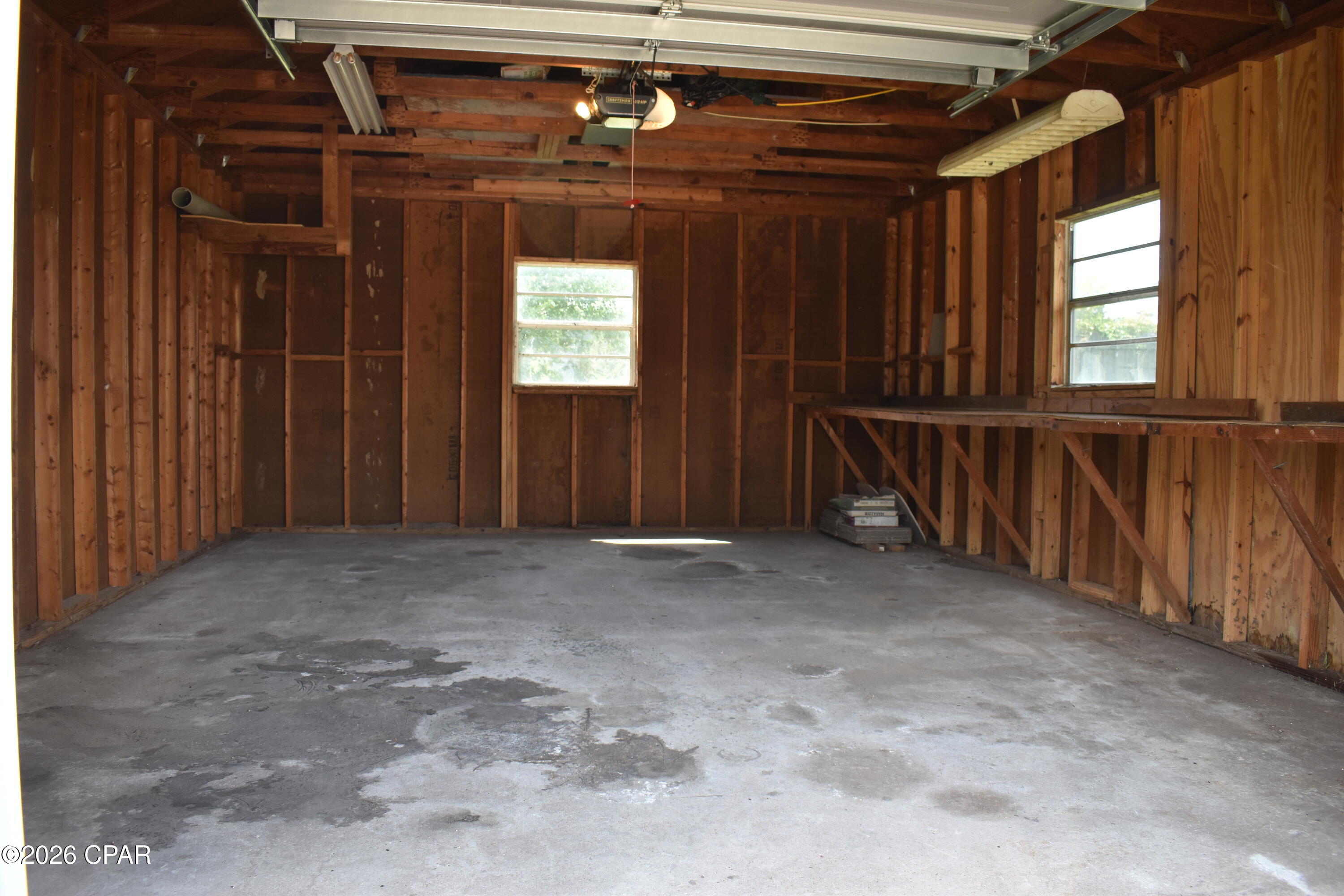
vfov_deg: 47.9
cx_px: 672
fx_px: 1008
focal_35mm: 27
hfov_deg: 67.4
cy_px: 448
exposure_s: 1/250
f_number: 5.6
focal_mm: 18
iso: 360
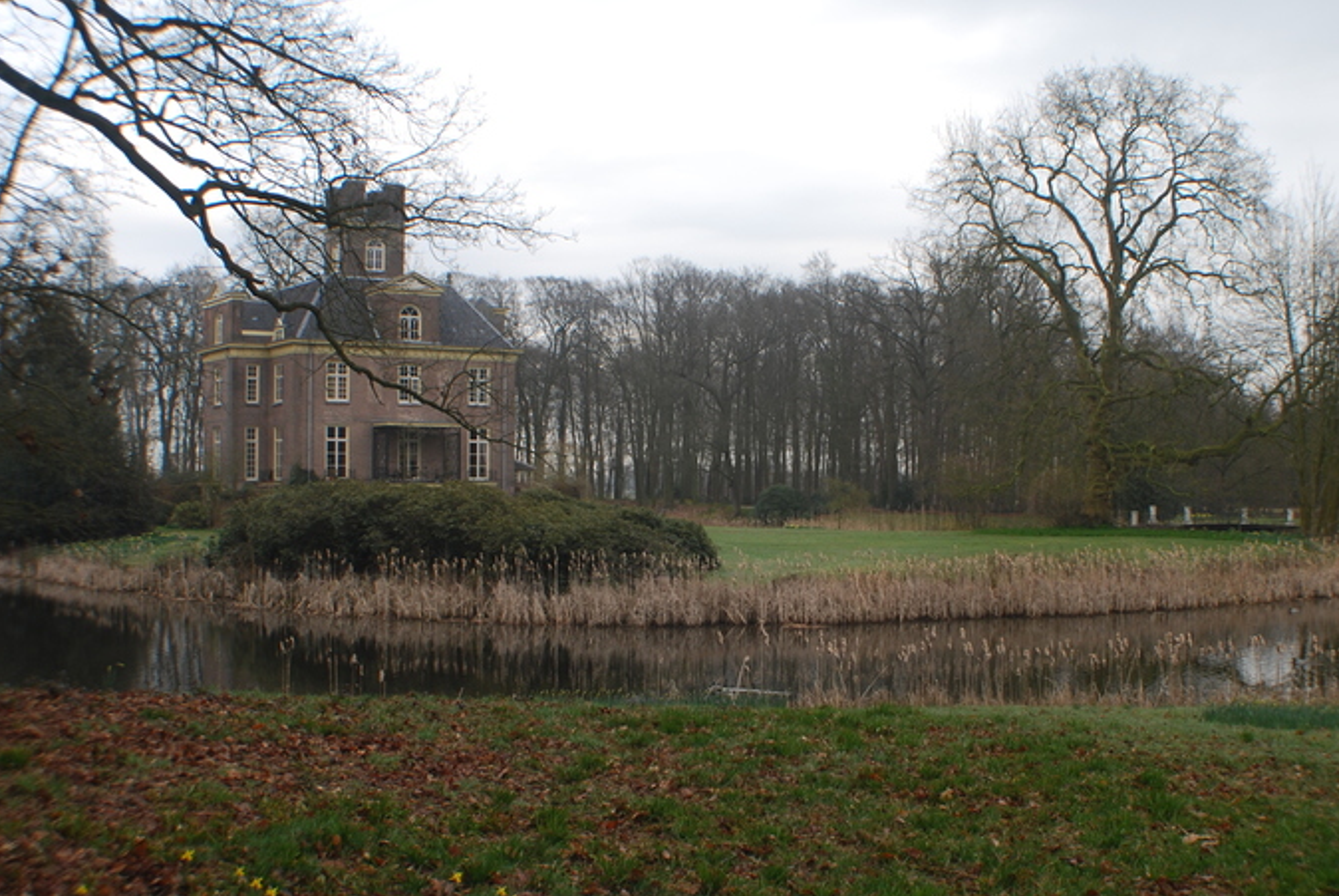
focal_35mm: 57
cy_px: 449
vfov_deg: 23.8
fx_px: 2122
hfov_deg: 35.0
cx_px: 703
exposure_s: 1/125
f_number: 5.6
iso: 180
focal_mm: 32
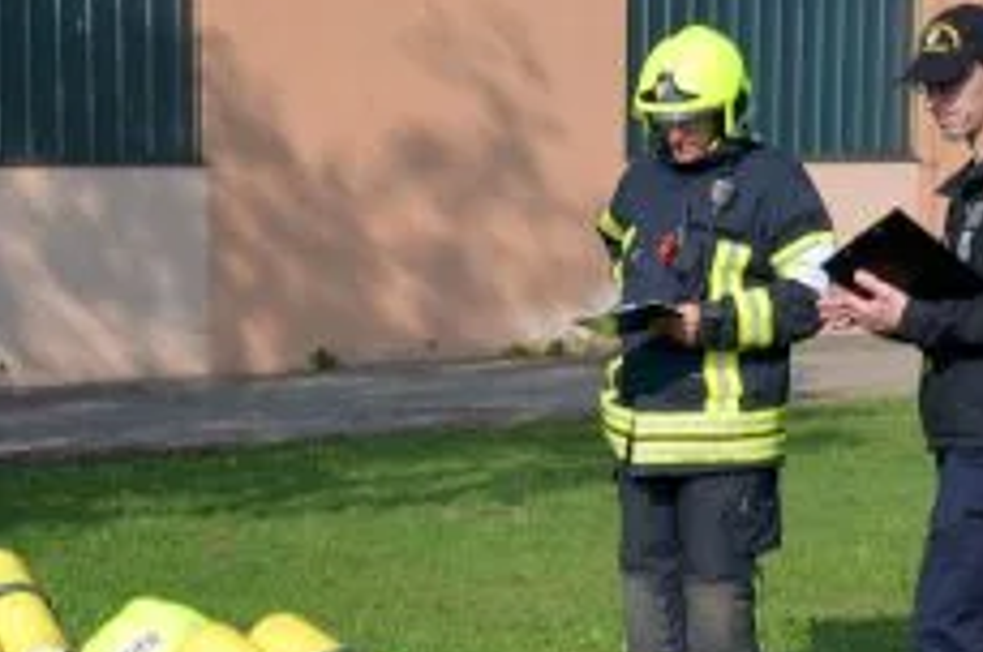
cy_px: 776
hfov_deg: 18.9
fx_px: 2902
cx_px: 86
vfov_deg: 12.5
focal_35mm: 106
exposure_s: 1/1600
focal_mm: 25
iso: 400
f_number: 6.3
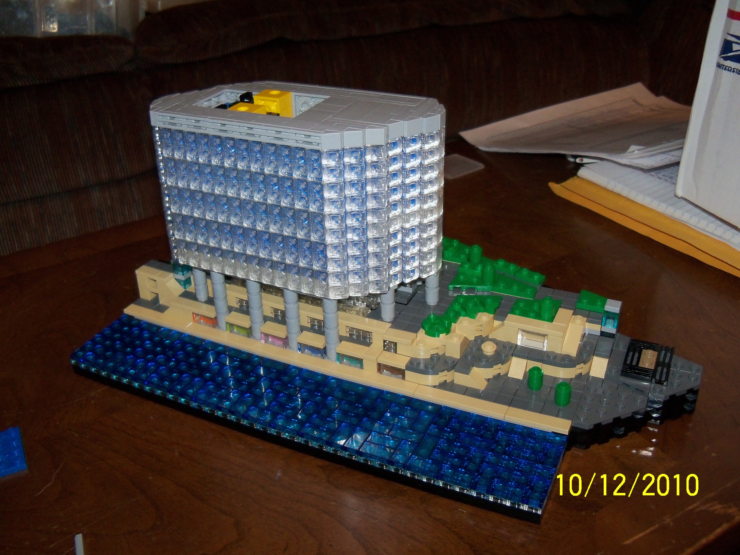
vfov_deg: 40.7
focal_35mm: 35
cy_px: 278
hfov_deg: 52.6
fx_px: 748
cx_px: 370
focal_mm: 6.2
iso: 200
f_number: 3.5
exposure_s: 1/30
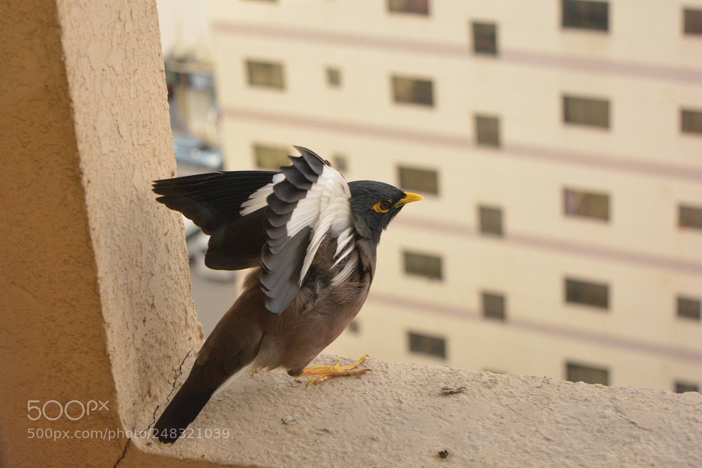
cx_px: 351
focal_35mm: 82
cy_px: 234
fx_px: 1608
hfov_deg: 24.6
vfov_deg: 16.5
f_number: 6.3
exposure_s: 1/320
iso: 2500
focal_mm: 55
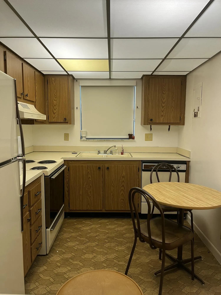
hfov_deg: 53.1
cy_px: 148
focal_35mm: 26
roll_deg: +0.2
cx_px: 110
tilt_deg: -5.4
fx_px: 221
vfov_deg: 67.3
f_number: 1.6
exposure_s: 1/60
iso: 125
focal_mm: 5.1
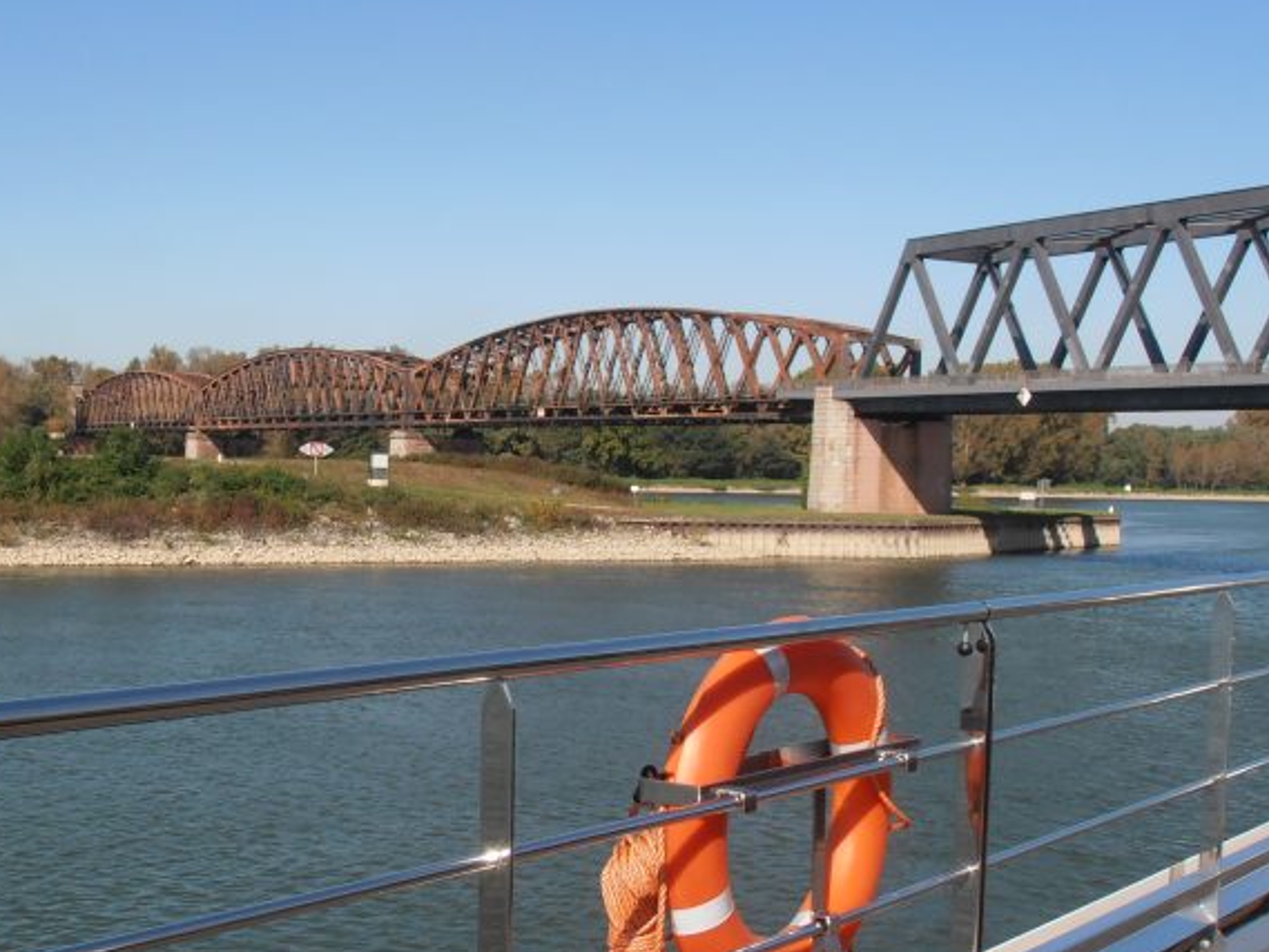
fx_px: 1907
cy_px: 577
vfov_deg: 28.0
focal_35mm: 52
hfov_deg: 36.5
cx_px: 433
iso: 80
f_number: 3.9
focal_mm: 6.61
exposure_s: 1/1000
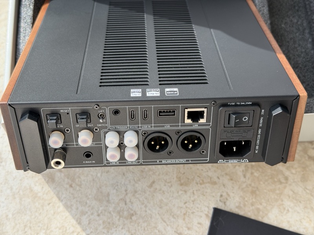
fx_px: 435
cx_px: 157
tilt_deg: -65.0
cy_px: 118
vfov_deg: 30.3
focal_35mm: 48
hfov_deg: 39.7
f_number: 1.78
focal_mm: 6.76
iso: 80
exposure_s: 1/472
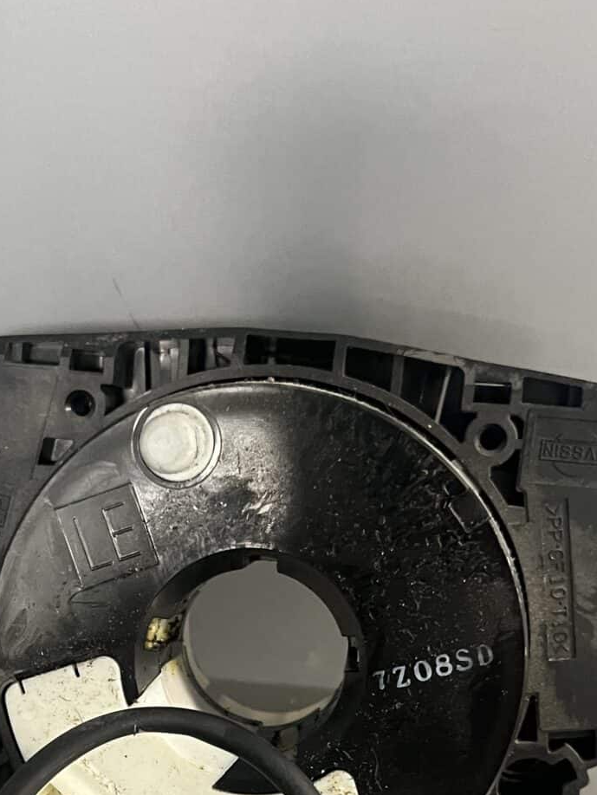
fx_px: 1333
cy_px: 785
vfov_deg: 30.9
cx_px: 210
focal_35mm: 58
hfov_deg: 25.1
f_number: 1.6
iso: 400
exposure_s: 1/50
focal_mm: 5.1
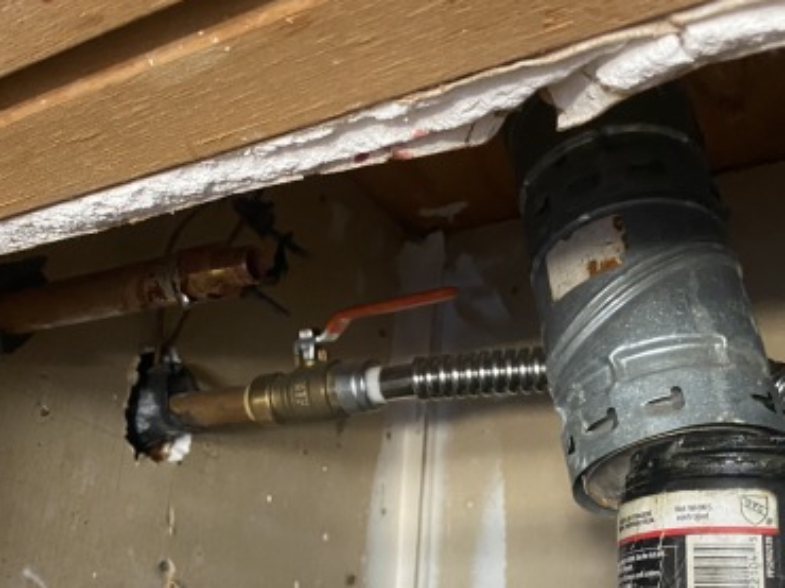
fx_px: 1020
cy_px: 388
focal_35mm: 45
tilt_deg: +20.0
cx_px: 293
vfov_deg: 31.9
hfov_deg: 41.8
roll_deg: -6.1
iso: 500
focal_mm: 4.25
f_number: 1.8
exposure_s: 1/52
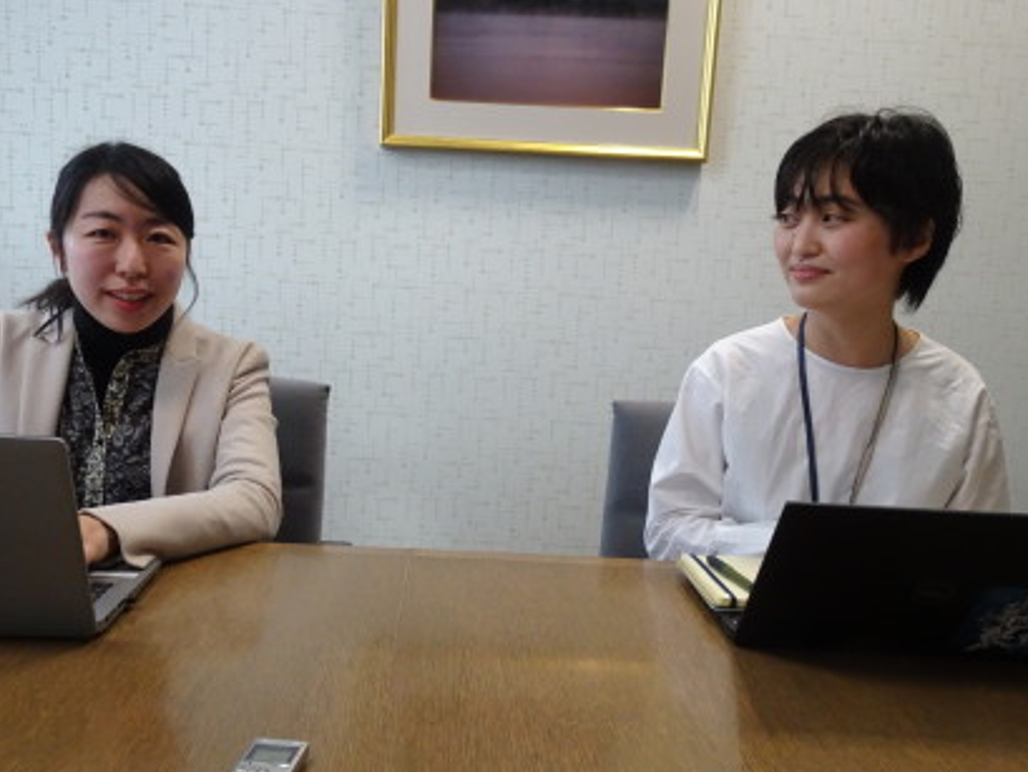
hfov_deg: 55.3
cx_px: 483
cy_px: 409
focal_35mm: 33
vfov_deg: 42.9
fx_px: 980
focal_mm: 4.6
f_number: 3.5
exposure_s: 1/60
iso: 500
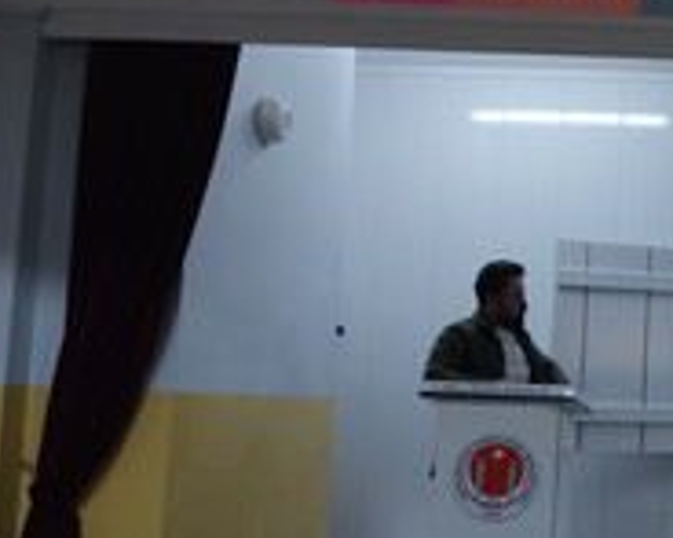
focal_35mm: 69
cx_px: 860
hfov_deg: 24.3
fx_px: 1374
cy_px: 309
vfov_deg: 22.1
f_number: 1.79
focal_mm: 4.74
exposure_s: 1/33
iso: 252
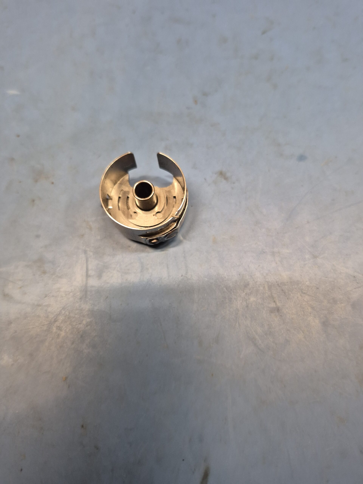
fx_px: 322
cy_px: 242
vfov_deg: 73.9
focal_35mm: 23
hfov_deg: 58.9
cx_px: 182
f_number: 1.8
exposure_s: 1/120
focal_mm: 5.4
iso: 500
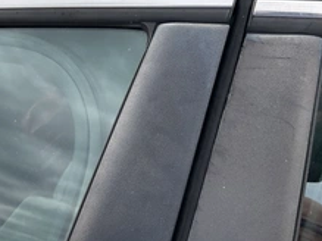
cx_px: 104
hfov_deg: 35.8
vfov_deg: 26.8
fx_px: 493
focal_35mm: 53
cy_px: 35
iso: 25
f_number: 1.8
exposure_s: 1/606
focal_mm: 3
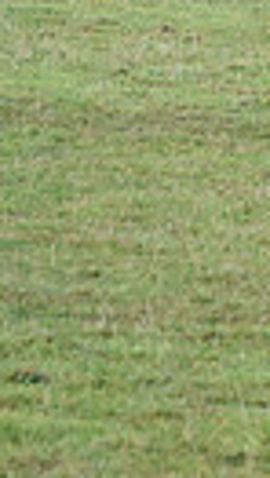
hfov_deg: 1.3
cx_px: 737
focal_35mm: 927
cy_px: -182
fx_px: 11761
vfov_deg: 2.3
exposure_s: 1/1250
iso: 1800
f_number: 5
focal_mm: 200
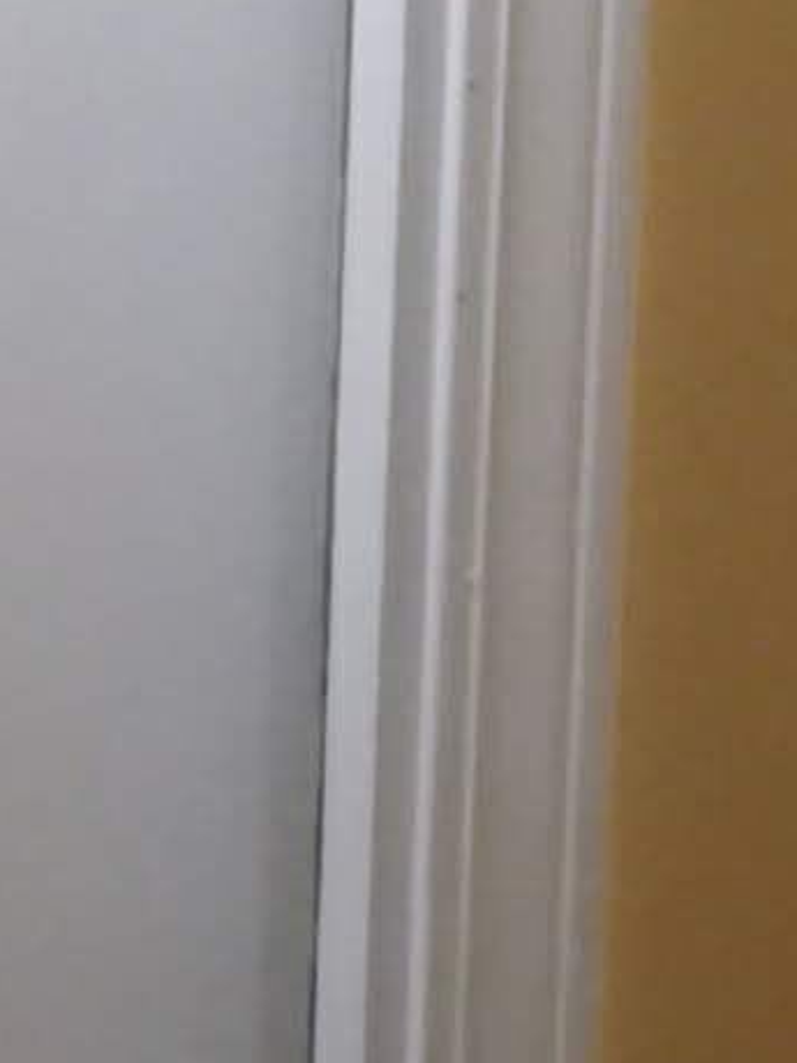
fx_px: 3960
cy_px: 1047
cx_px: -894
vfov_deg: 15.0
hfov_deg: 10.4
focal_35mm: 129
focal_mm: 2.47
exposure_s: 1/30
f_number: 1.9
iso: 80
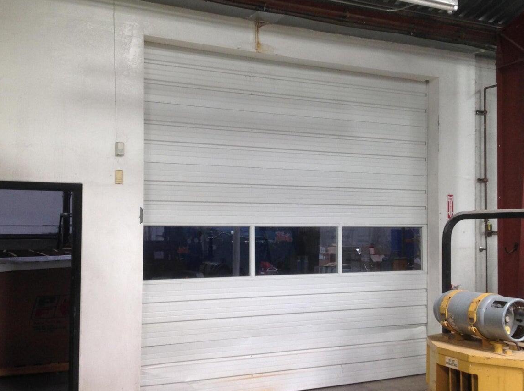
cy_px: 211
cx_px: 262
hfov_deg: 44.9
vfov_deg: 34.2
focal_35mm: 42
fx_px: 635
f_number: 2.4
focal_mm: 4.28
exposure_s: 1/40
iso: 50
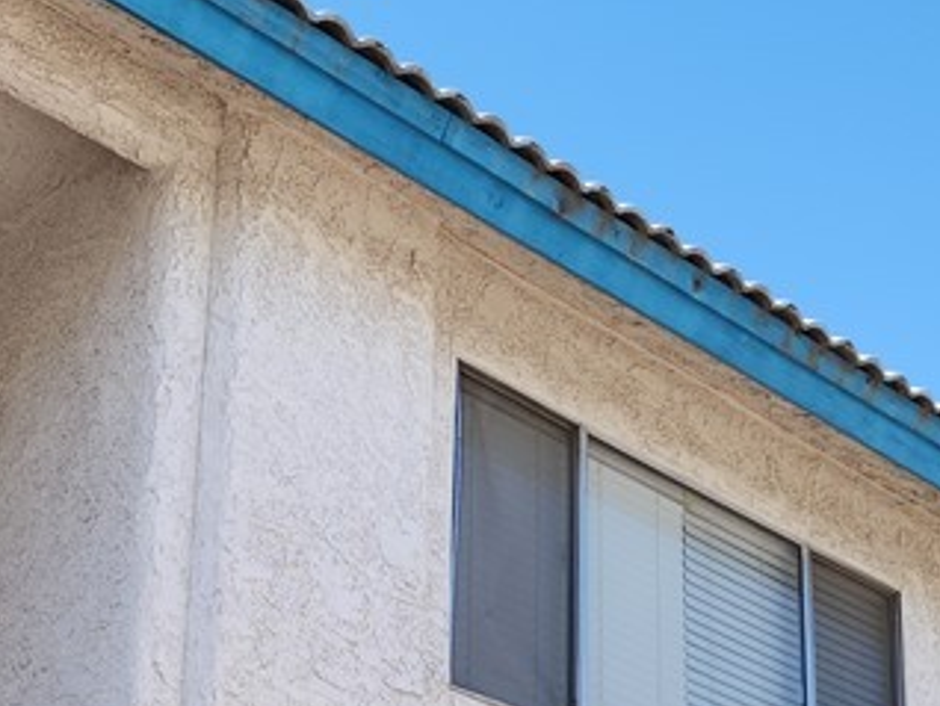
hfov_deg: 26.3
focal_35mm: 74
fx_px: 2011
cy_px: 939
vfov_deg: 18.4
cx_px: 390
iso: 20
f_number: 1.8
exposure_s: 1/538
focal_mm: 5.4
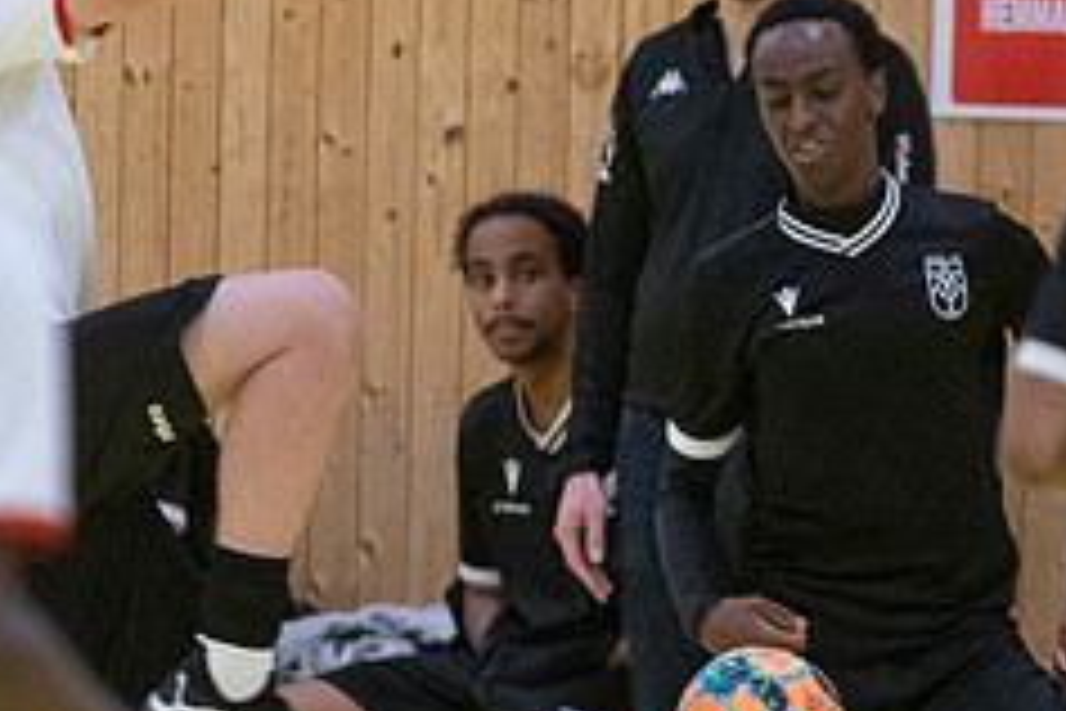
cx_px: 760
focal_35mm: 735
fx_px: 21762
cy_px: 605
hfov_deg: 2.8
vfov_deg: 1.9
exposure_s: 1/640
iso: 8000
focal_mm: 200
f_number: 3.2
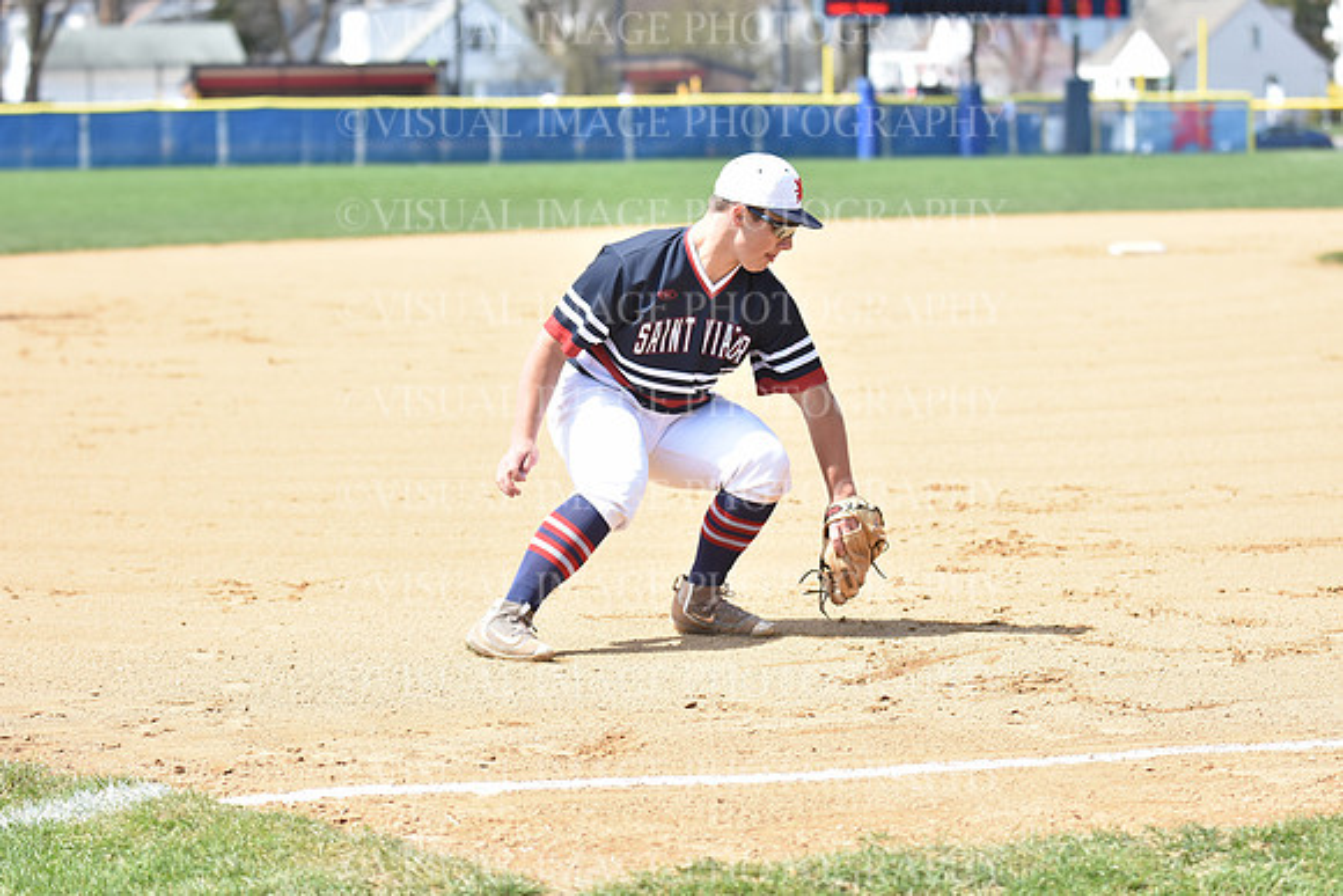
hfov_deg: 17.1
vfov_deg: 11.4
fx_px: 4478
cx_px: 672
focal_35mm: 120
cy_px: 448
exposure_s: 1/2500
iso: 400
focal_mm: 80
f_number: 2.8
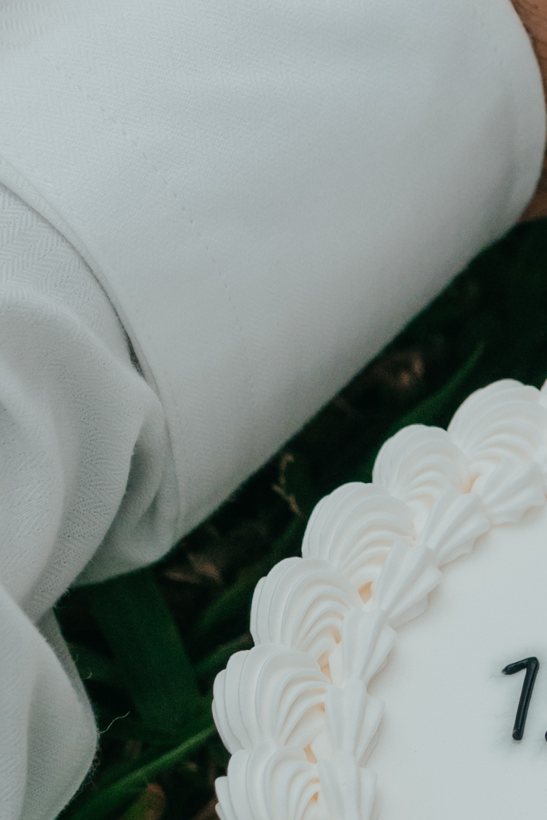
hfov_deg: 7.0
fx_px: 4443
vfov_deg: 10.5
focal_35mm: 195
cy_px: 184
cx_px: 747
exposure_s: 1/500
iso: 500
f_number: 3.5
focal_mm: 35
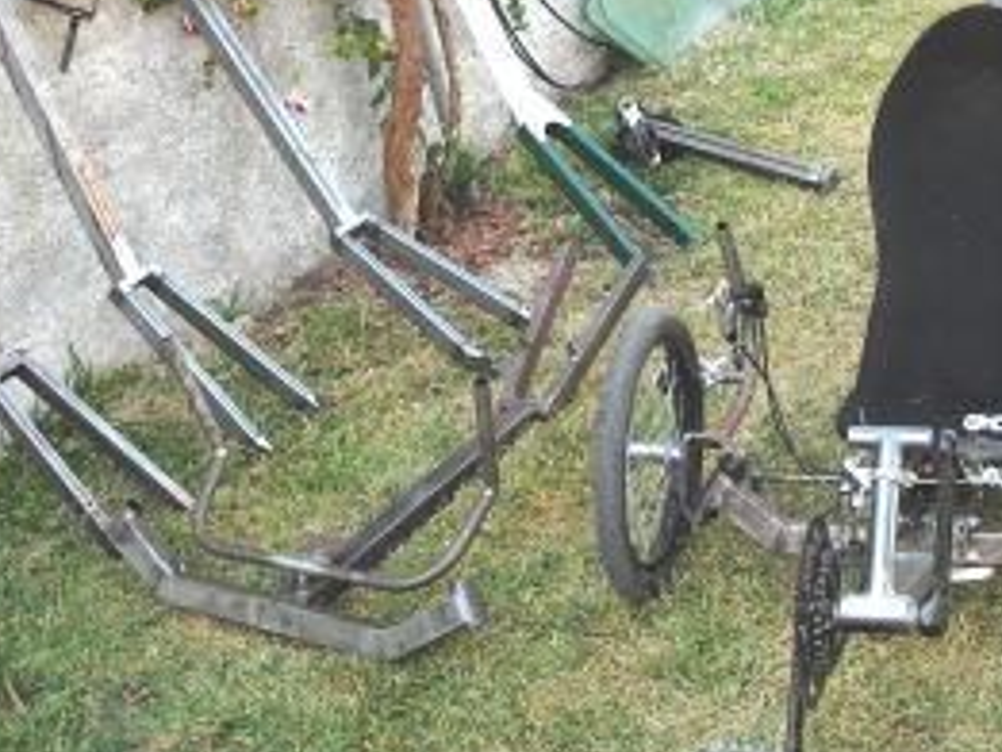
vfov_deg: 24.2
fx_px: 1738
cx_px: 553
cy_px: 215
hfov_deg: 32.1
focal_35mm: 60
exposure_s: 1/67
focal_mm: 5.7
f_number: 2.8
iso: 64
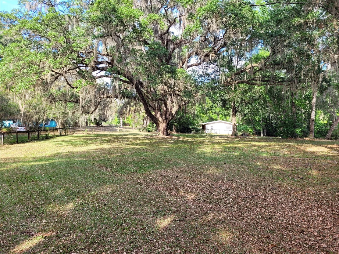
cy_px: 127
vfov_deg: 53.1
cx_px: 170
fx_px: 255
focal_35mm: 26
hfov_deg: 67.3
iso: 40
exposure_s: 1/289
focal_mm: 5.4
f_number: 1.8
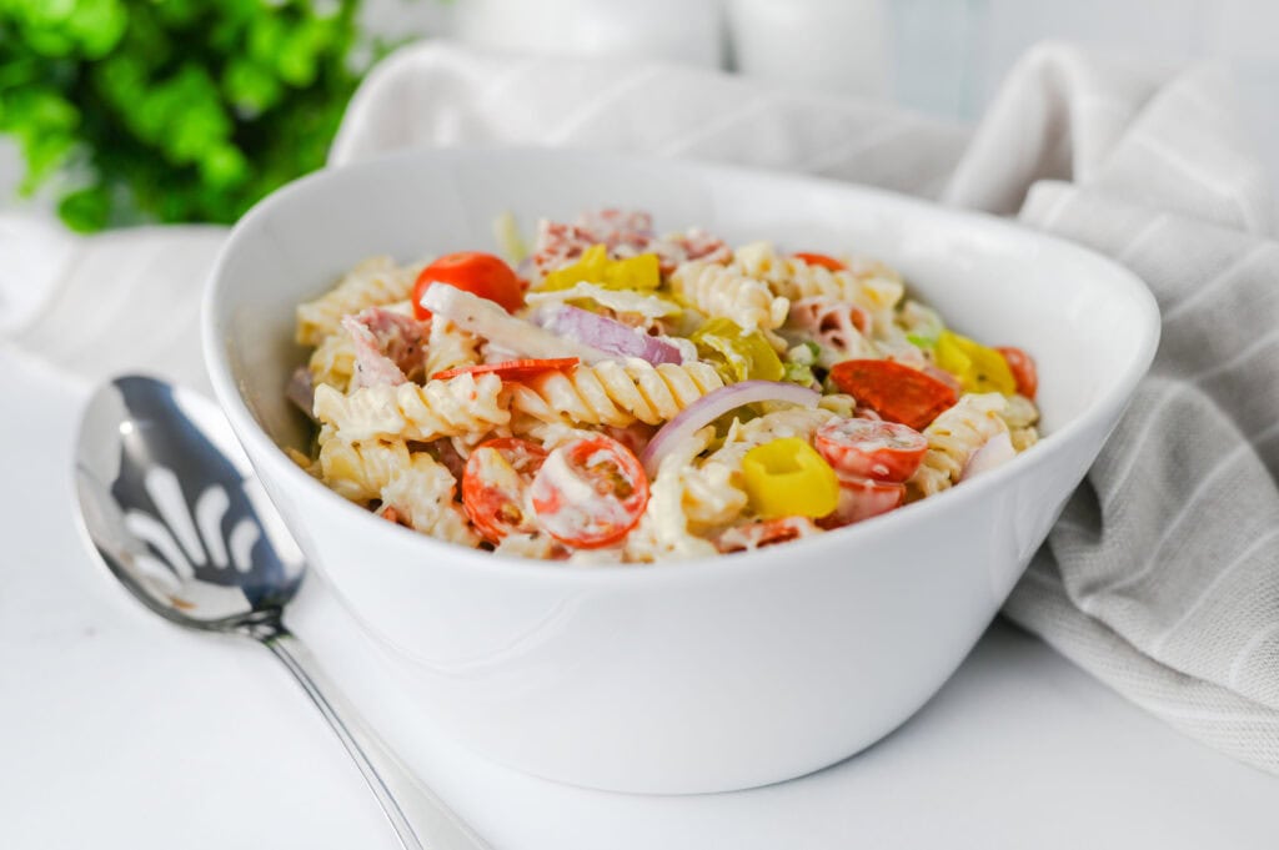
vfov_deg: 26.9
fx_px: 1775
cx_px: 640
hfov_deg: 39.6
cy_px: 425
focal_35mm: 50
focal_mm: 50
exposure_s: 1/125
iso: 160
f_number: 4
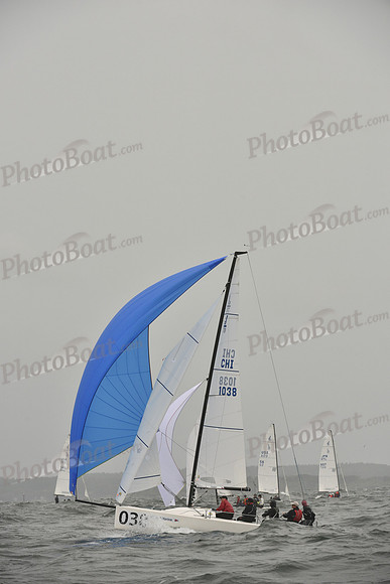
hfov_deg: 6.2
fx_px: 3573
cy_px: 292
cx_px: 195
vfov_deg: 9.4
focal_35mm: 220
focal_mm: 220
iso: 400
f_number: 7.1
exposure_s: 1/1250
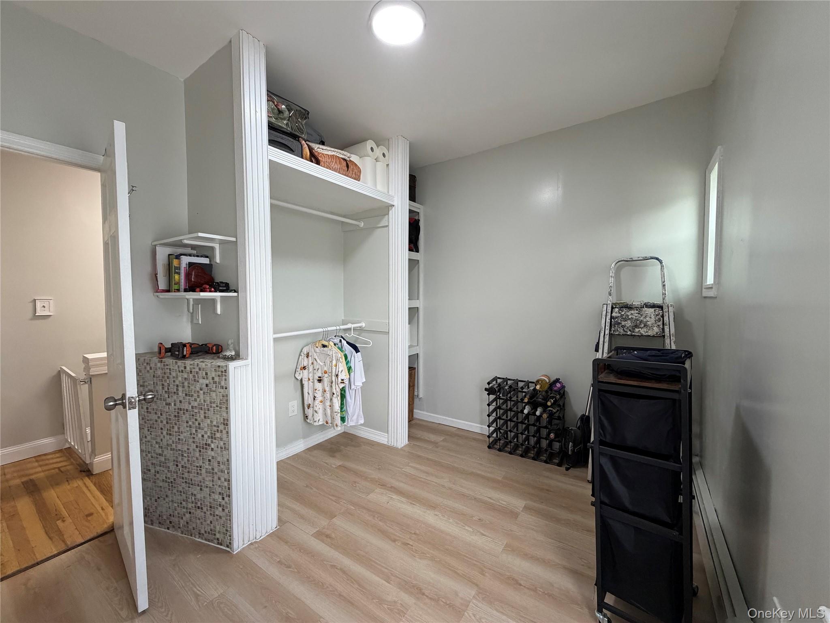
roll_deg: -0.2
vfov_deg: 85.7
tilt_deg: -3.6
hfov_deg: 102.1
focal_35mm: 14
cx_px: 415
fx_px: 336
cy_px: 312
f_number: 2.2
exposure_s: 1/120
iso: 250
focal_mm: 2.22
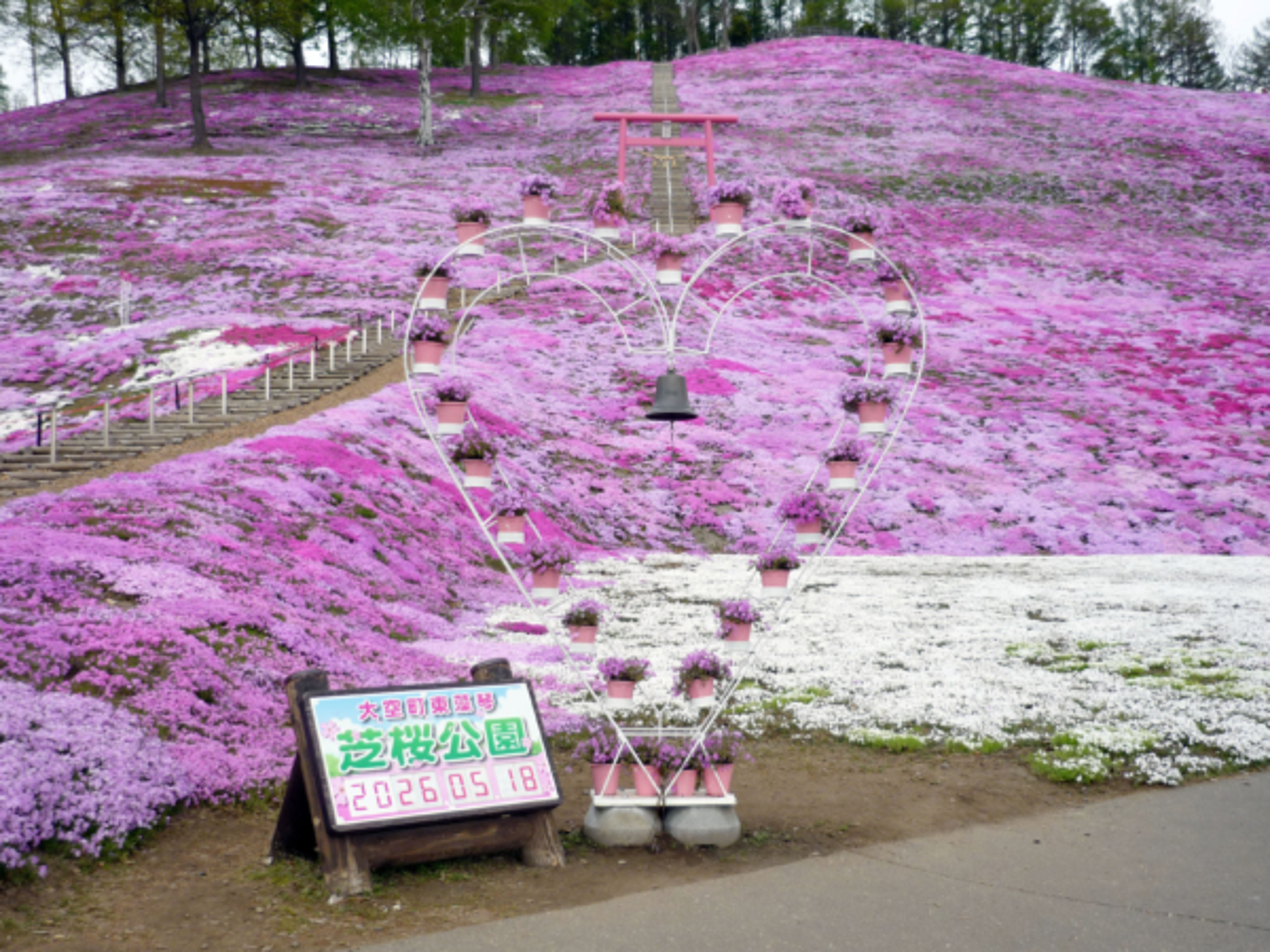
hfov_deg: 49.0
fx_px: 1394
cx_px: 635
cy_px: 476
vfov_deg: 37.7
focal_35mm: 38
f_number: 2.9
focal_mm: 6.3
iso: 100
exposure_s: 1/200
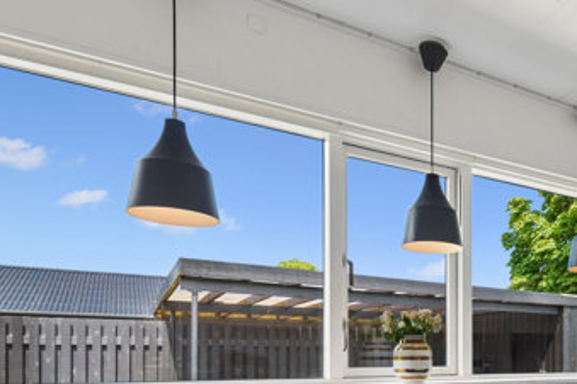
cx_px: 512
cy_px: 344
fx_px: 529
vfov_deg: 37.4
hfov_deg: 51.1
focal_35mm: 33
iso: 200
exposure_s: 1/40
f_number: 10
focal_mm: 14
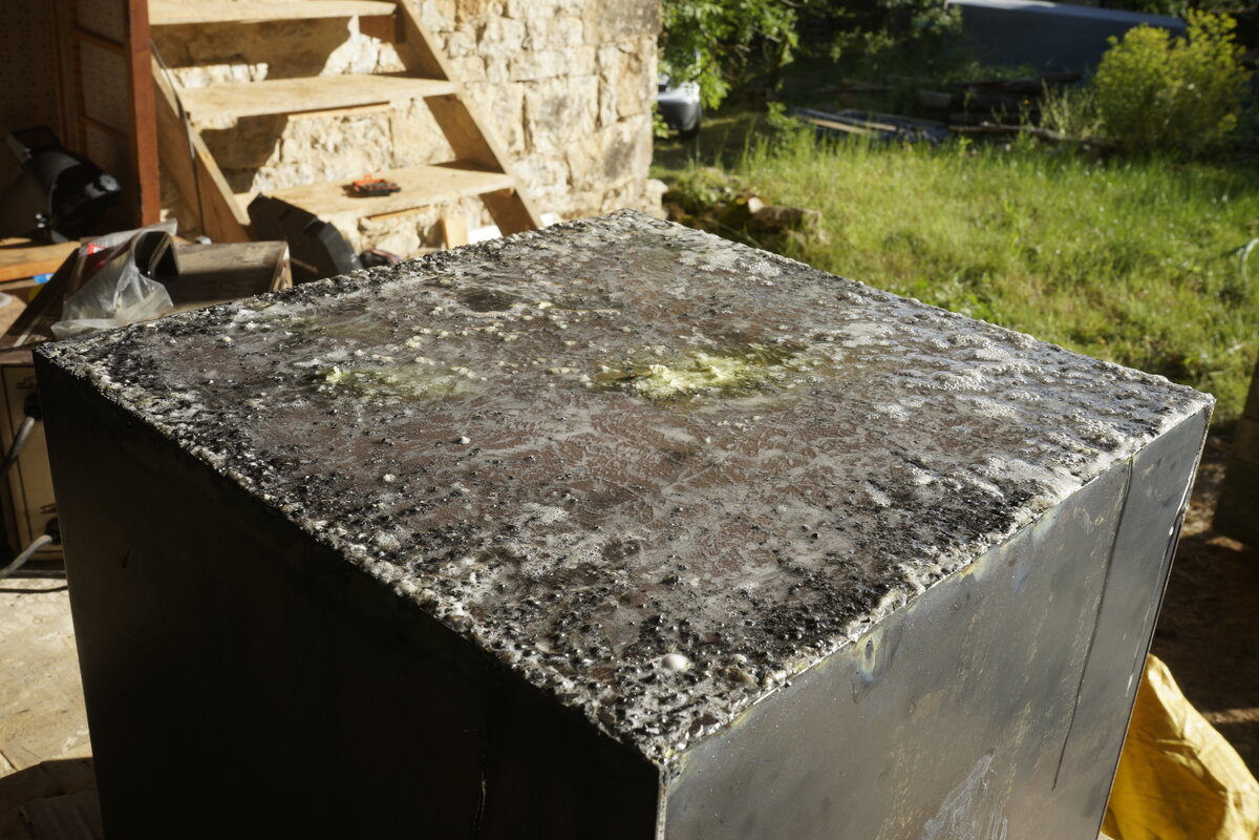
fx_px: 1259
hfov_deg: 53.1
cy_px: 420
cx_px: 630
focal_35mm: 36
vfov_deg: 36.9
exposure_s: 1/80
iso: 250
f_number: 16
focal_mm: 36
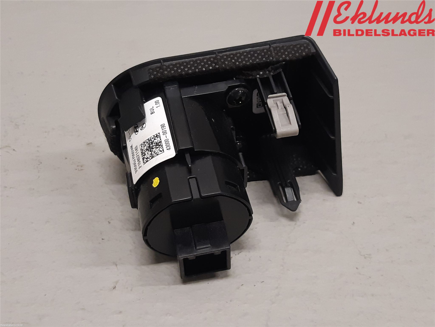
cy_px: 164
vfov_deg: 53.1
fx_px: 327
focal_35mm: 26
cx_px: 218
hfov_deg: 67.3
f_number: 1.7
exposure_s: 1/50
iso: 160
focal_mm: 3.93
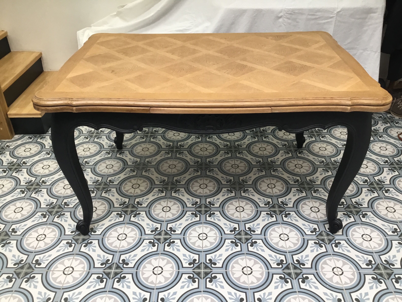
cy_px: 151
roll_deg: +2.7
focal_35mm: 31
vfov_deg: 45.4
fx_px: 360
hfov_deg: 58.4
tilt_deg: -33.0
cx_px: 201
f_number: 2.4
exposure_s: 1/33
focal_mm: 3.3
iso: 32
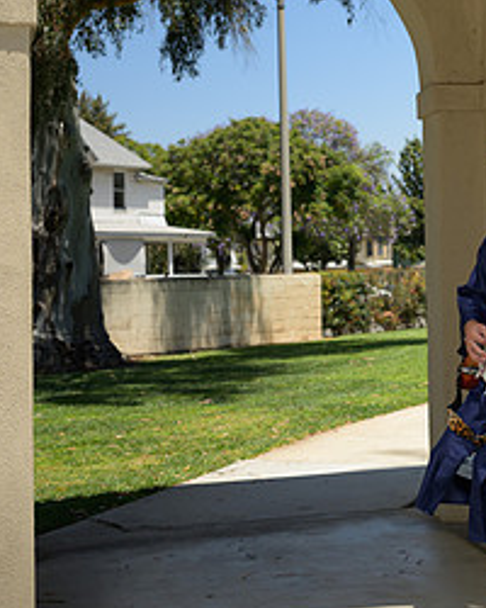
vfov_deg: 26.6
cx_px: 323
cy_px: 209
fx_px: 1277
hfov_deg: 21.5
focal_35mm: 71
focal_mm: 42
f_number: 4
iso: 800
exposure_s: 1/8000
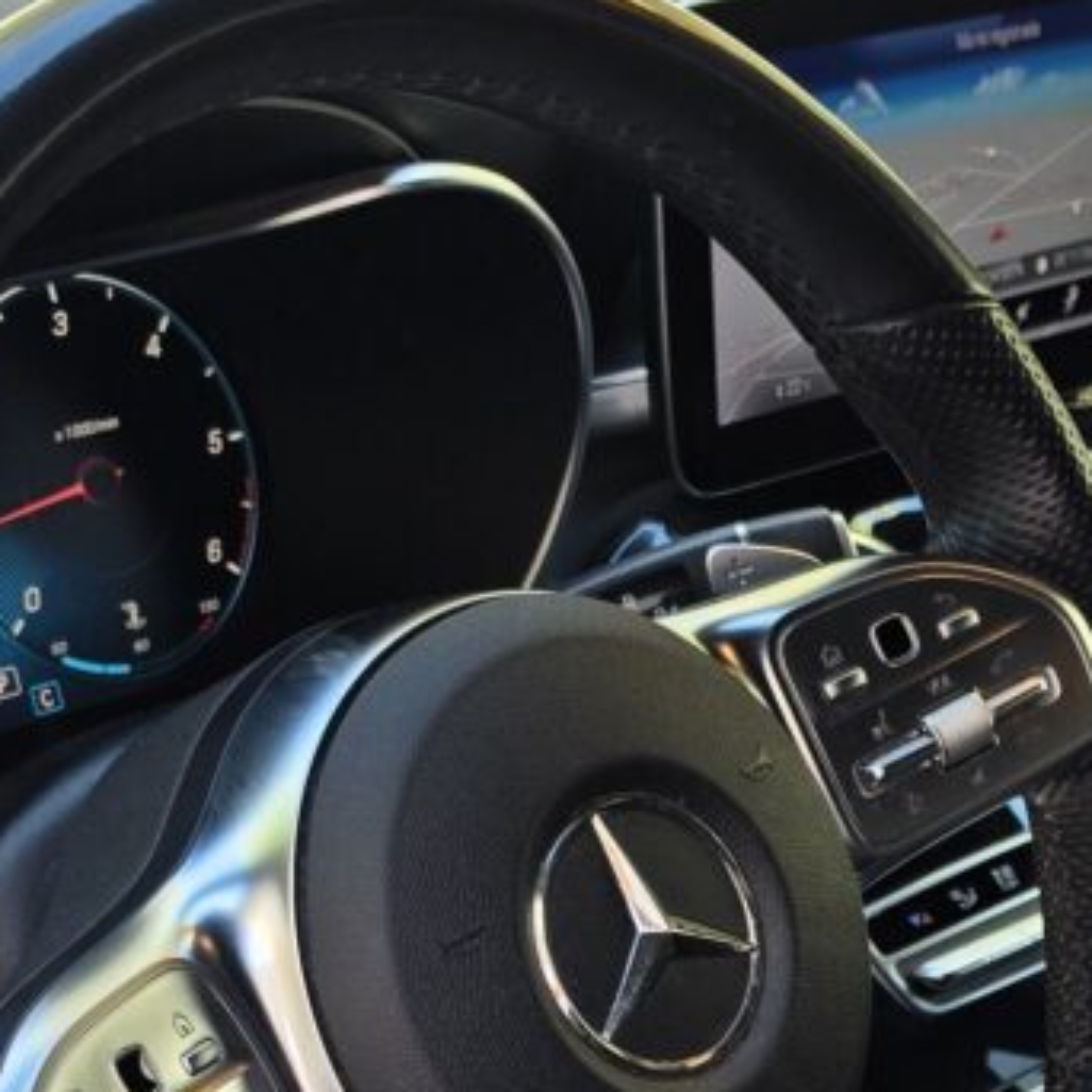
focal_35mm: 95
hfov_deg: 18.0
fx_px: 3391
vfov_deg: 17.4
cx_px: 990
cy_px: 1347
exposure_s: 1/180
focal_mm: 6.5
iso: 25
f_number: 1.4
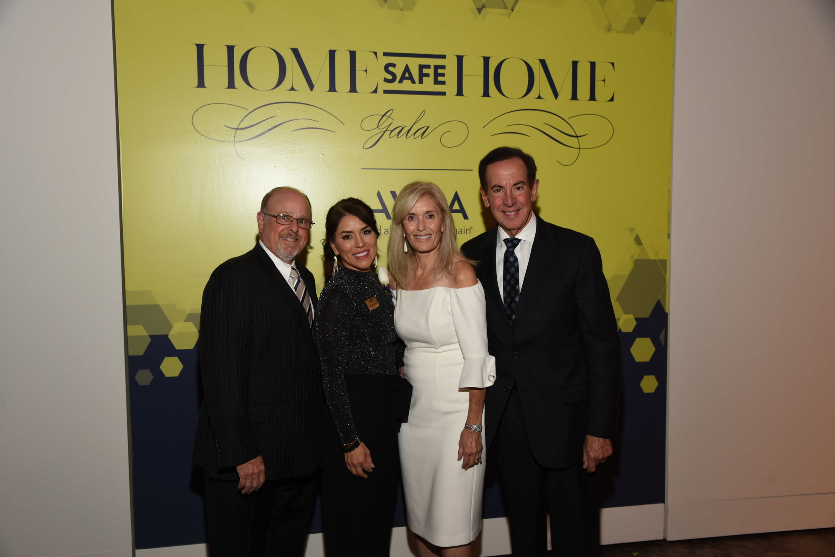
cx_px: 418
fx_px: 719
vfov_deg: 42.4
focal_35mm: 31
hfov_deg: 60.3
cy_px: 278
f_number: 5.6
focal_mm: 31
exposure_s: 1/30
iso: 640
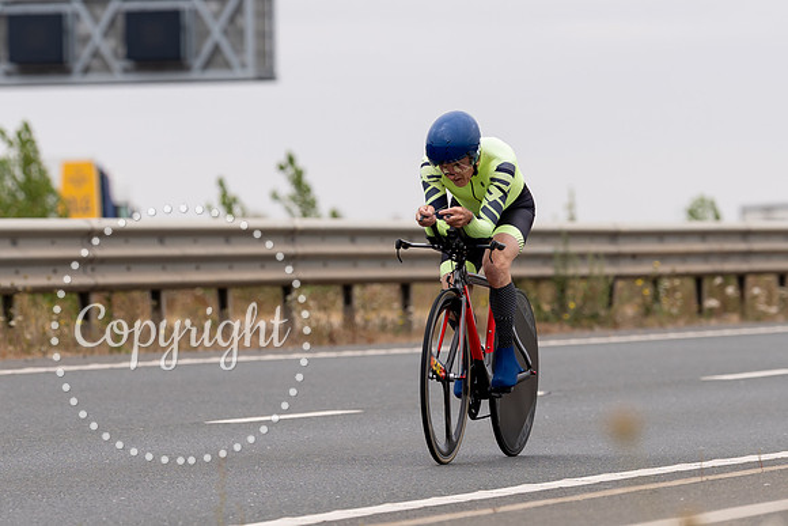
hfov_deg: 6.6
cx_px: 448
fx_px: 6821
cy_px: 234
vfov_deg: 4.4
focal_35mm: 312
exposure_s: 1/800
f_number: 3.2
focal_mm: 145
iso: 100
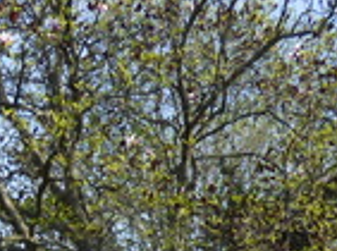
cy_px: 524
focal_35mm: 132
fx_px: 1282
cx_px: -117
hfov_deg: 14.3
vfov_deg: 10.2
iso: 100
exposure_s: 1/800
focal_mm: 5.04
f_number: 3.2
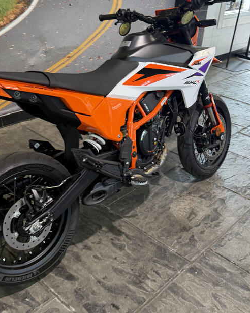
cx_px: 120
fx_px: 361
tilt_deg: -23.6
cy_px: 159
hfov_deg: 38.2
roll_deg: -1.0
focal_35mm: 39
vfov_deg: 46.8
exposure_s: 1/60
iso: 125
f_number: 1.78
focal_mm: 6.76
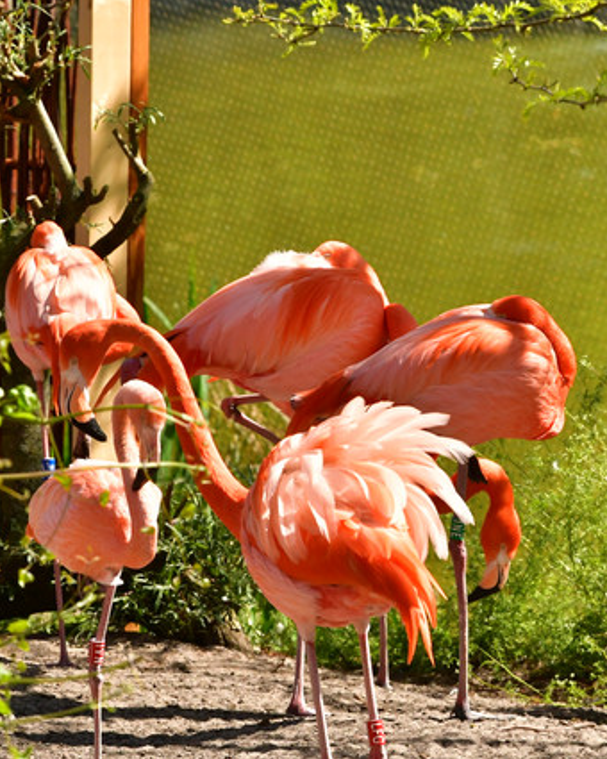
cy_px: 380
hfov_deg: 2.7
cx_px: 368
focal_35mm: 566
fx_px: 12710
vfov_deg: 3.4
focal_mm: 200
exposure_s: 1/2000
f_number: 7.1
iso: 800
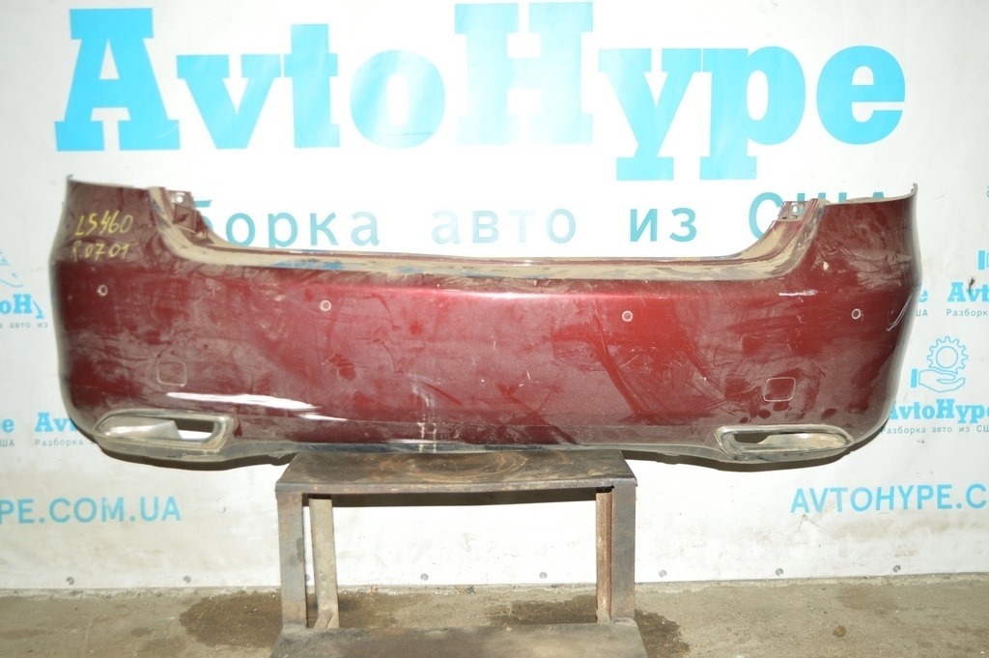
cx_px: 494
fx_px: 1071
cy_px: 329
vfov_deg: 34.2
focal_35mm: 39
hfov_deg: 49.6
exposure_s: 1/50
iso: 400
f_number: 4
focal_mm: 26
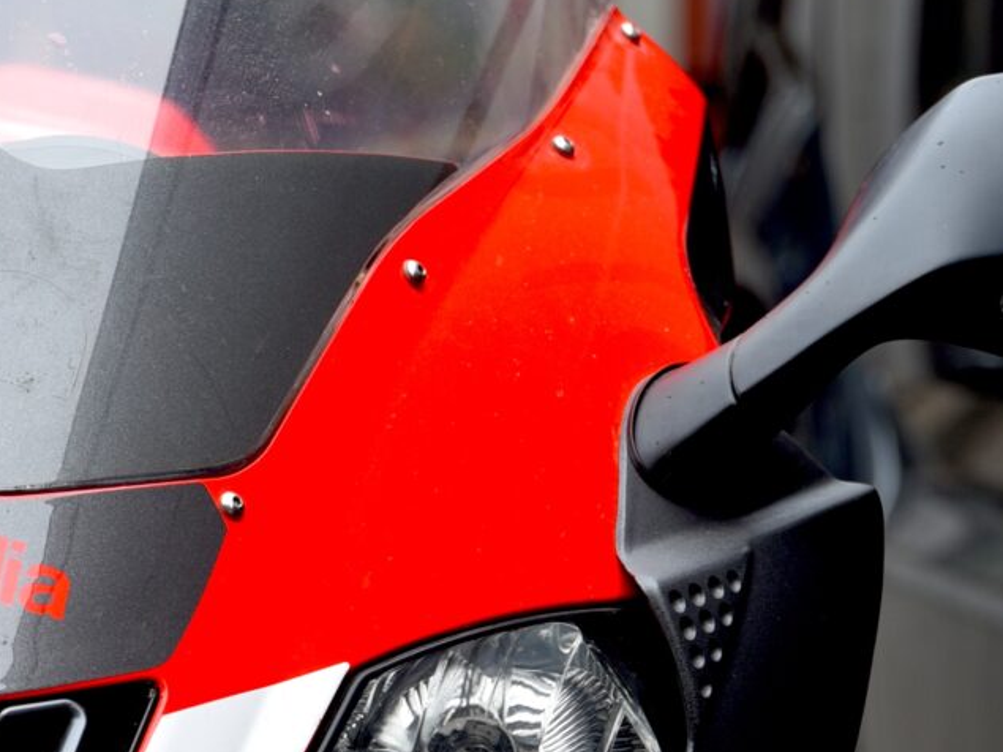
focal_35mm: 256
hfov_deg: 7.7
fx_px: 7416
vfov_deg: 5.7
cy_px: 1319
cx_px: -77
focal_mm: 66
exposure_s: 1/80
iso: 100
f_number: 4.5
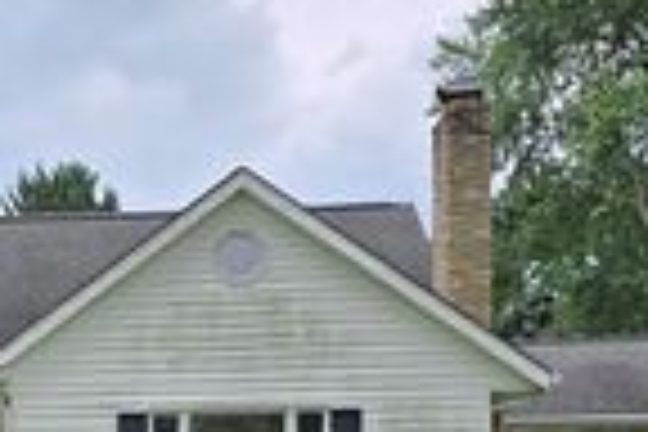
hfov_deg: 23.2
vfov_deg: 15.5
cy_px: 596
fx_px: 1494
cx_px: -40
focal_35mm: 83
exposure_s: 1/317
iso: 12
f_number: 1.7
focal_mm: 6.3
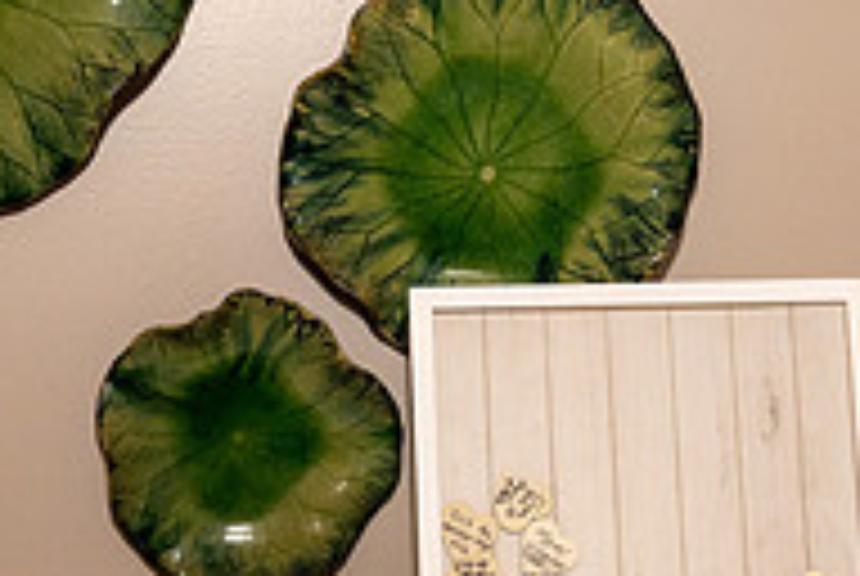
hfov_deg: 20.9
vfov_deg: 13.8
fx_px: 2321
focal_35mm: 97
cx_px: 293
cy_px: 686
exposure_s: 1/100
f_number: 3.5
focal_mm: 32
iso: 800
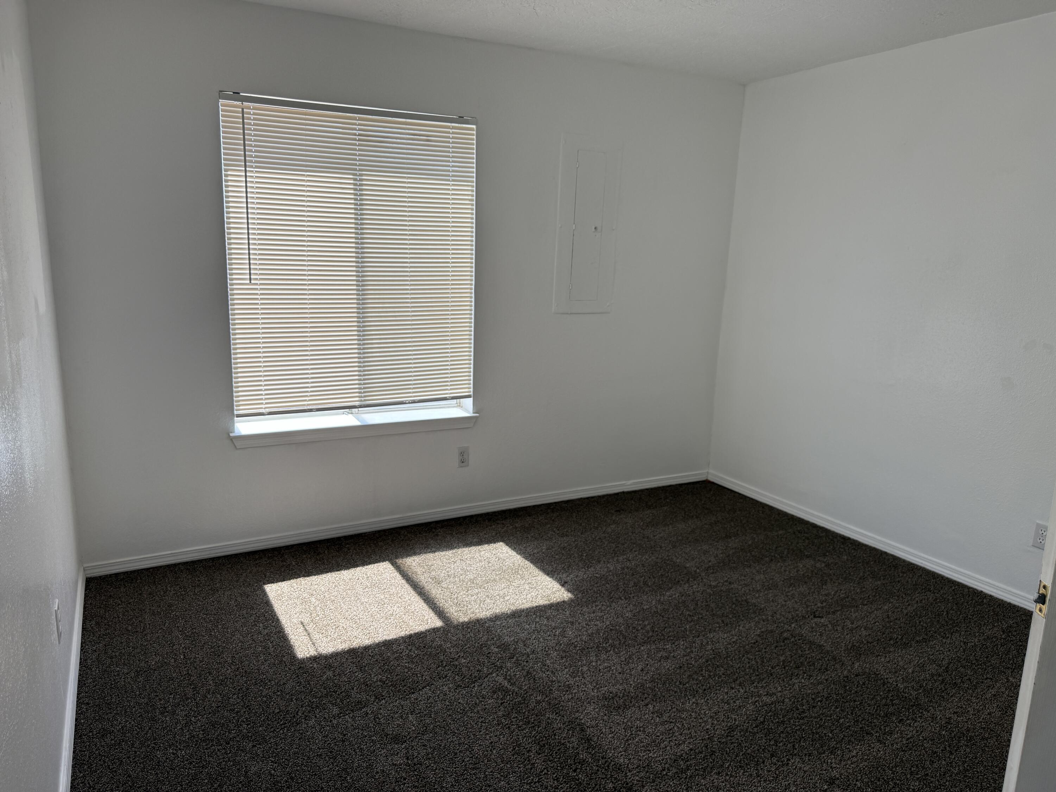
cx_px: 528
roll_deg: -1.9
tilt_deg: -11.2
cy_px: 396
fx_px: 732
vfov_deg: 56.8
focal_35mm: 24
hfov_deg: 71.6
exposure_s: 1/567
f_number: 1.78
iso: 100
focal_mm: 6.76
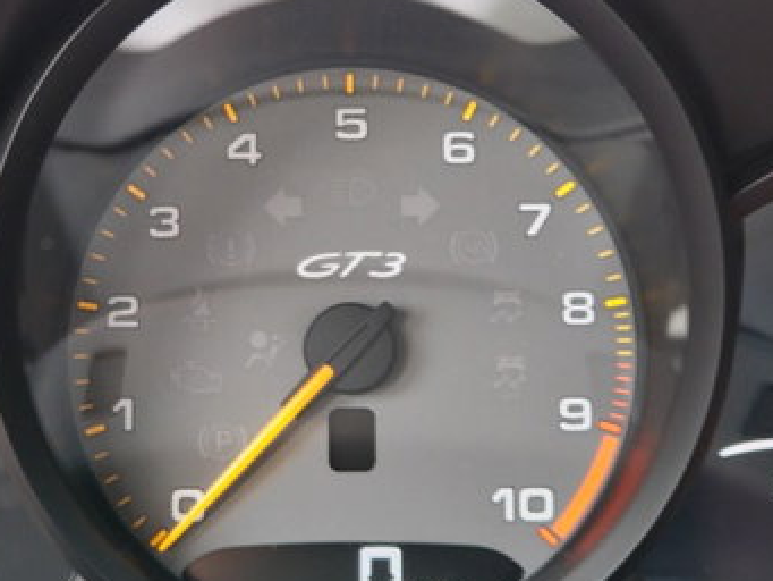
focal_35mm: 69
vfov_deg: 21.3
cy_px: 304
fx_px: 1541
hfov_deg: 28.1
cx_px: 331
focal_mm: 5.4
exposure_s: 1/100
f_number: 1.8
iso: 250
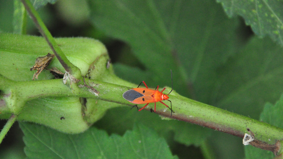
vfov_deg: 6.2
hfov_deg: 11.0
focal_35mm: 197
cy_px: 91
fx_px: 1475
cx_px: 141
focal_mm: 125
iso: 3200
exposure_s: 1/400
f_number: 5.6
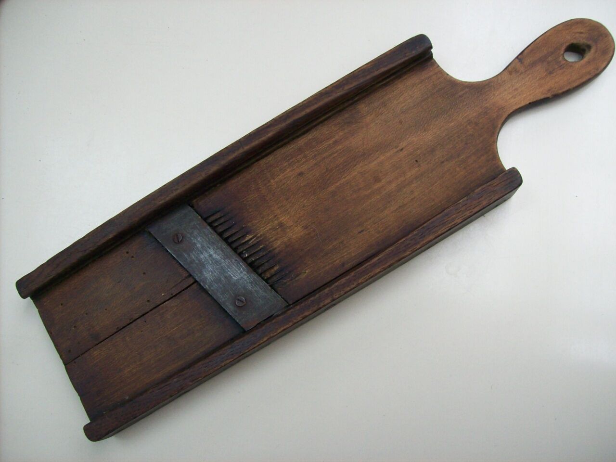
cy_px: 231
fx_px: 641
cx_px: 308
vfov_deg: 39.7
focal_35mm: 36
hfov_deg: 51.4
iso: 152
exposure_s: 1/64
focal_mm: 6
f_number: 2.7
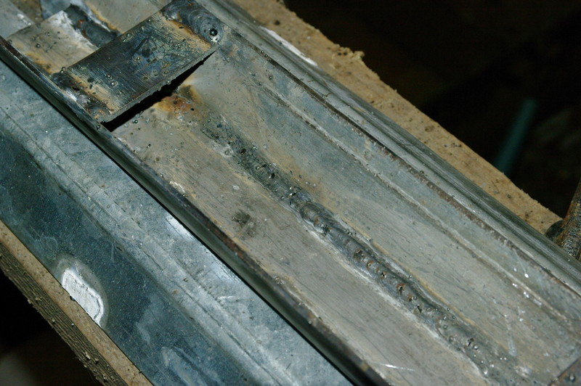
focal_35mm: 72
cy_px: 193
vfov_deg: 18.9
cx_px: 290
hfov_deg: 28.1
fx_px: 1161
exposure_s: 1/60
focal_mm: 48
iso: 1600
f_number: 10
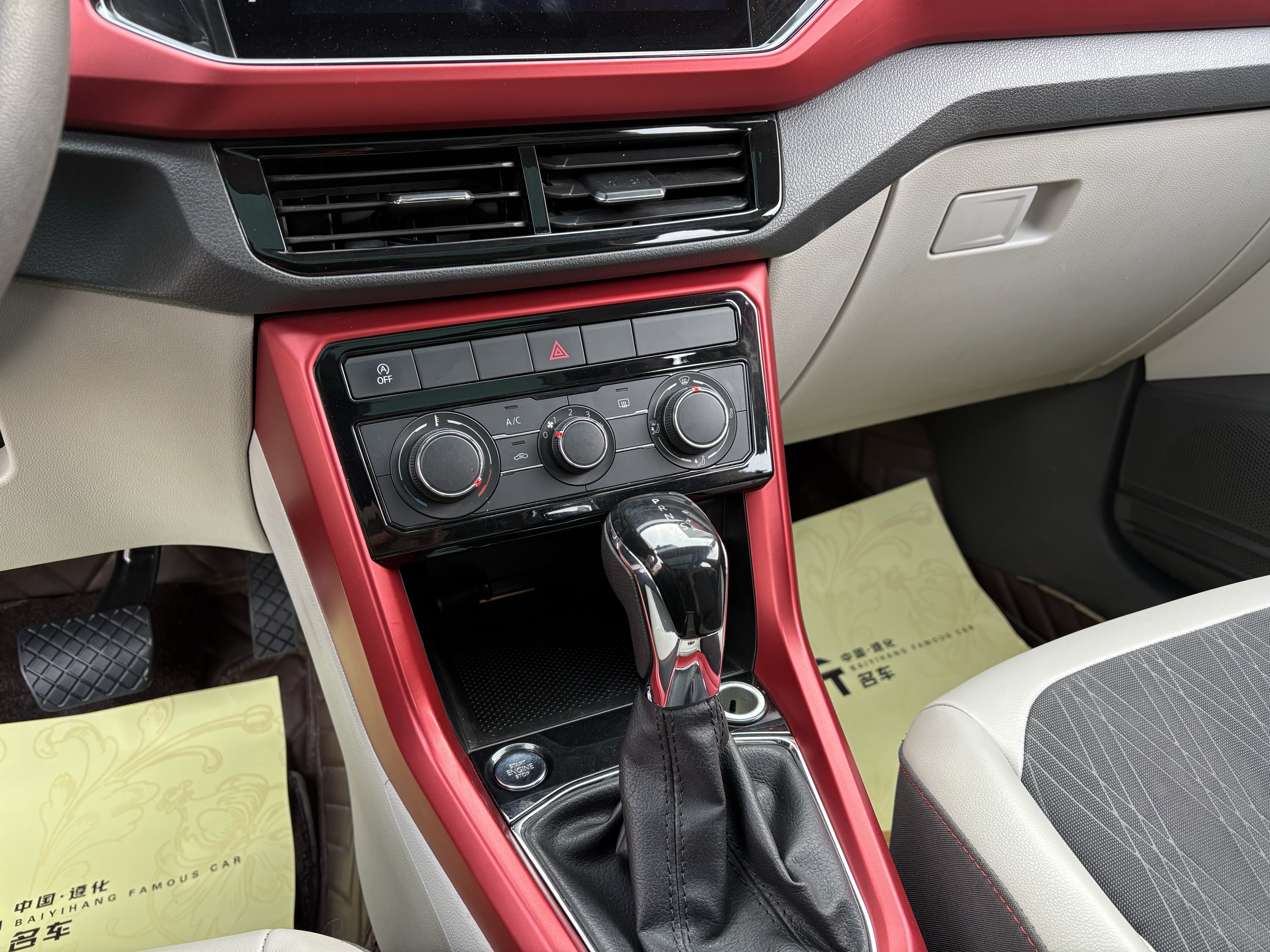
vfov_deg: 53.1
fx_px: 954
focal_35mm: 26
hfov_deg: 67.3
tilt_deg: -27.5
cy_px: 476
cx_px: 635
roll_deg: -0.5
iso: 125
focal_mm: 5.96
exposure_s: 1/96
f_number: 1.6
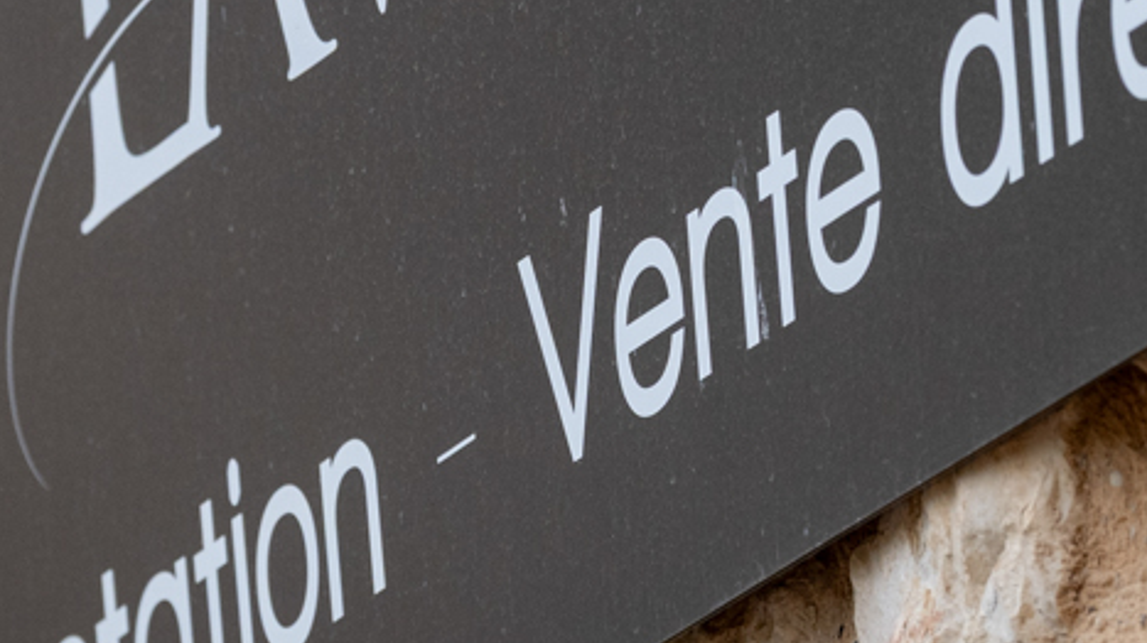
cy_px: -272
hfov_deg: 3.5
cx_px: 702
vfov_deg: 1.9
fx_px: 18997
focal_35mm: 625
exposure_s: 1/250
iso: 500
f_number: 5.6
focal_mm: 145
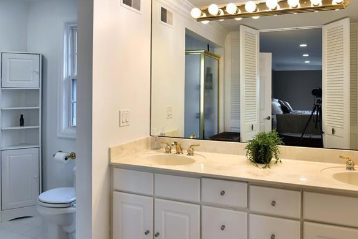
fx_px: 278
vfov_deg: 45.9
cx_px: 203
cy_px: 86
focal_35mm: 28
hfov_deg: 65.2
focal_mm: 16
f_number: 7.1
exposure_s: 1/25
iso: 400
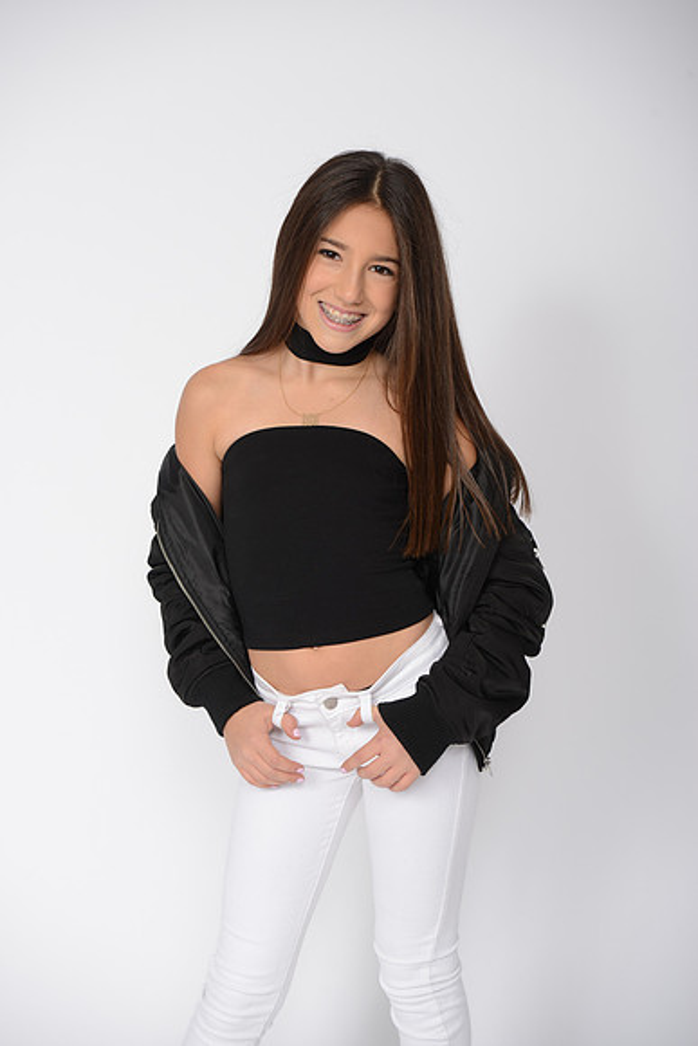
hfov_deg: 24.6
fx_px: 1599
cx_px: 349
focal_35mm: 55
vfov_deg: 36.2
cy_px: 523
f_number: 8
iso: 125
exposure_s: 1/200
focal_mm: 55
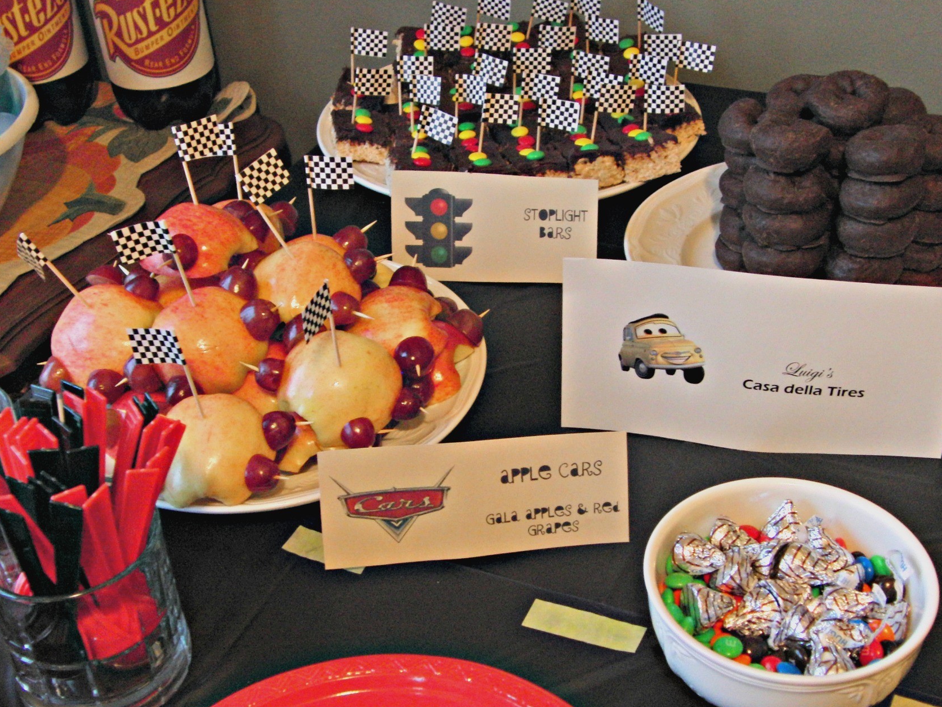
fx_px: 1334
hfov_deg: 38.9
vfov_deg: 29.7
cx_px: 476
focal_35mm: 49
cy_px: 369
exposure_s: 1/15
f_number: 3.1
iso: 400
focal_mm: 7.2
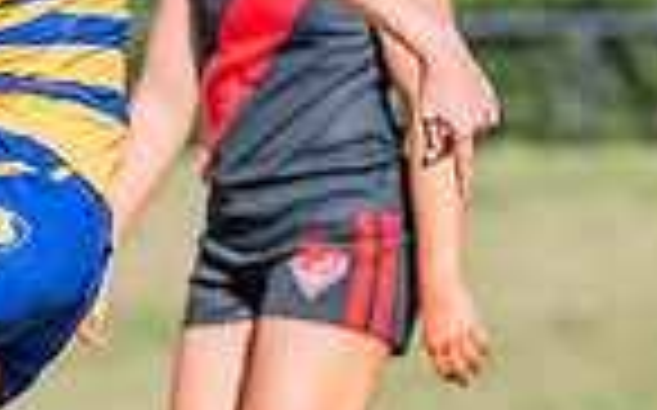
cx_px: -346
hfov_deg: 1.4
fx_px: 27786
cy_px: 327
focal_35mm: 1553
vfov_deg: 0.8
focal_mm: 360
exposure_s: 1/1250
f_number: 11
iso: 800
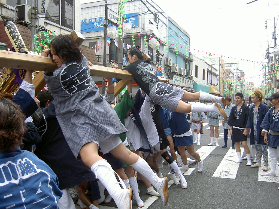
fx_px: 274
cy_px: 104
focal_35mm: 34
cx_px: 140
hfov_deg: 54.0
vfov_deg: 41.8
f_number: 2.8
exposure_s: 1/200
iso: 50
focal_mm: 5.6
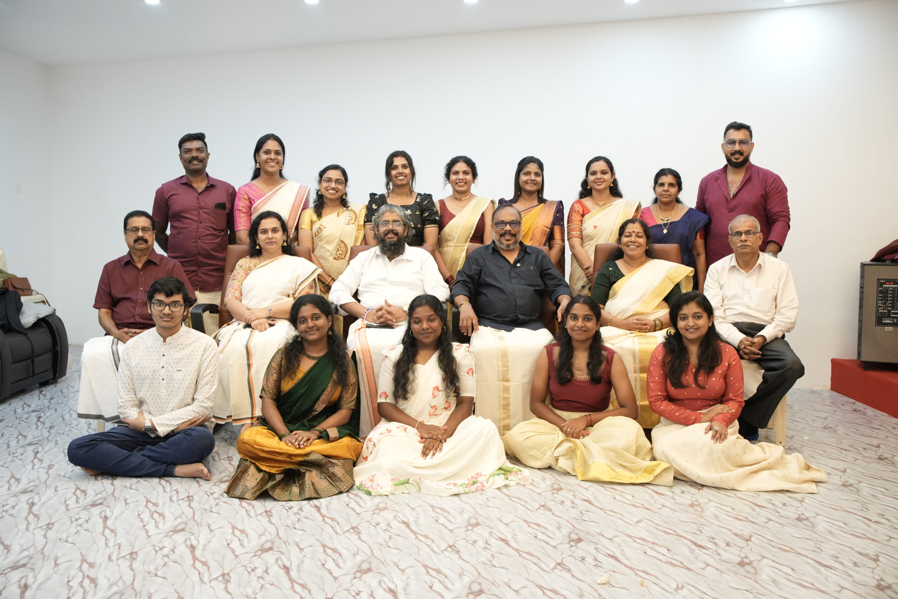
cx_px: 449
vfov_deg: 37.9
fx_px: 873
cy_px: 300
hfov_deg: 54.4
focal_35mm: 35
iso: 1600
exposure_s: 1/100
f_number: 4
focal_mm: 35
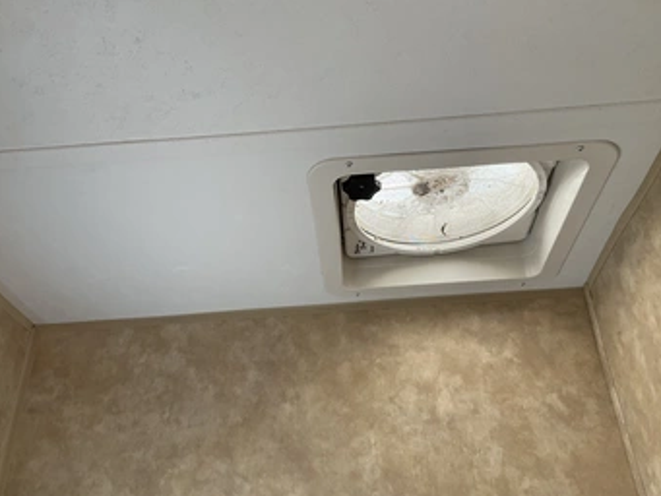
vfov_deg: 41.7
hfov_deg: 53.9
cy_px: 211
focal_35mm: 34
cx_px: 335
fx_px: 649
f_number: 1.8
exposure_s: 1/122
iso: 64
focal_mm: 3
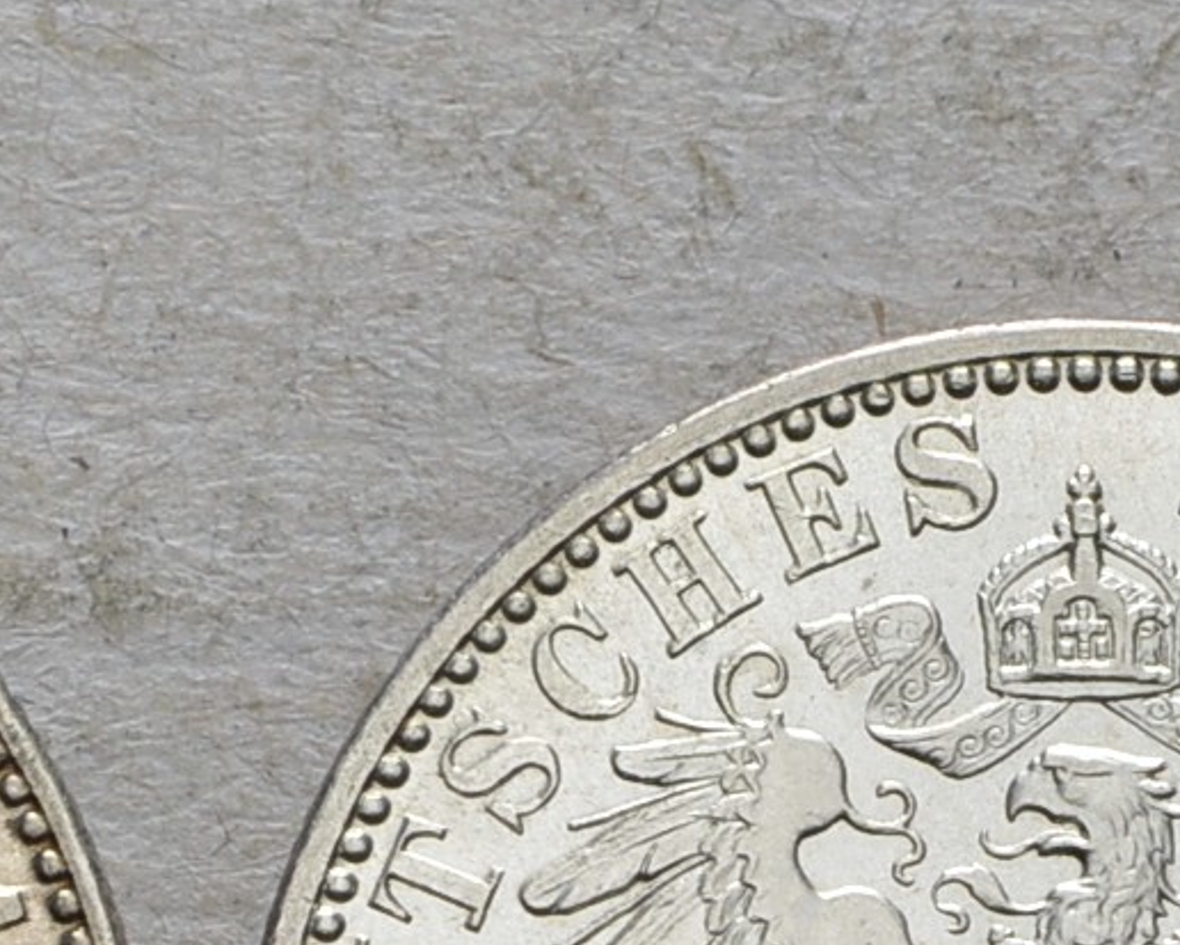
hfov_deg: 6.0
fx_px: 11247
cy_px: 1226
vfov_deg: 4.8
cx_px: 1132
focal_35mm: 322
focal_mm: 48
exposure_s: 1/250
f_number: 14
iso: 400
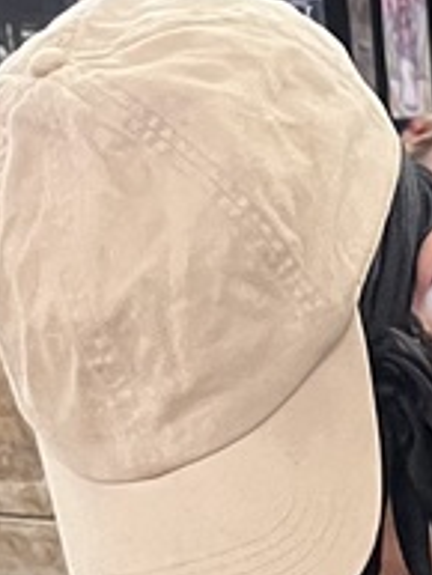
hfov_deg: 10.0
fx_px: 2294
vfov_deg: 11.4
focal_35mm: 138
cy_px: 1466
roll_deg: -1.4
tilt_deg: -30.6
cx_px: 843
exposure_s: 1/60
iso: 400
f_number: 1.5
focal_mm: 5.7
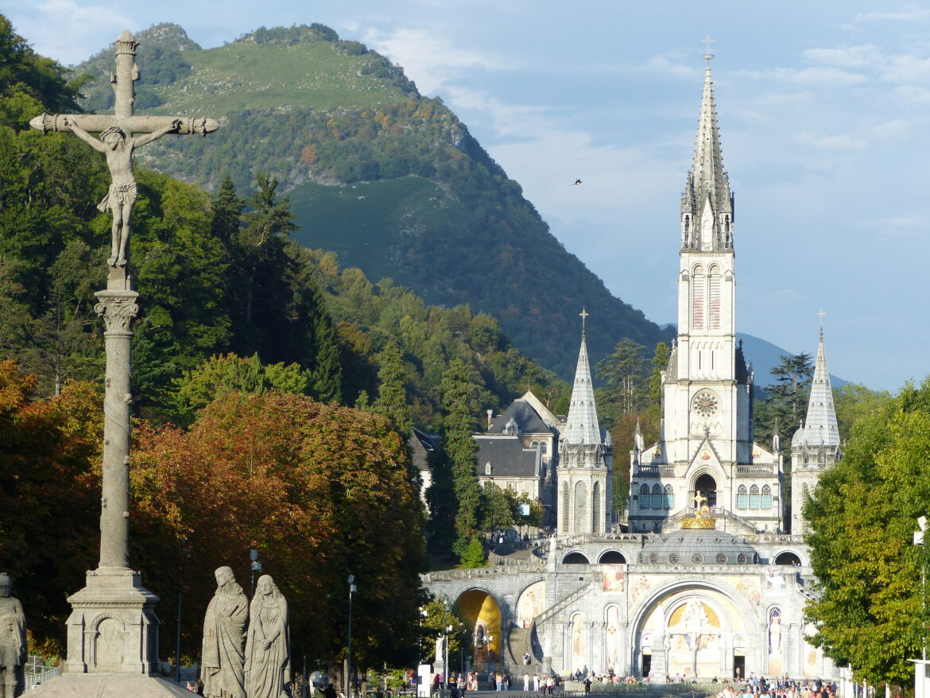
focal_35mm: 133
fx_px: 3574
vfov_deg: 11.2
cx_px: 465
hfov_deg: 14.8
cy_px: 349
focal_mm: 23.9
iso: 100
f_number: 4
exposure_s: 1/640
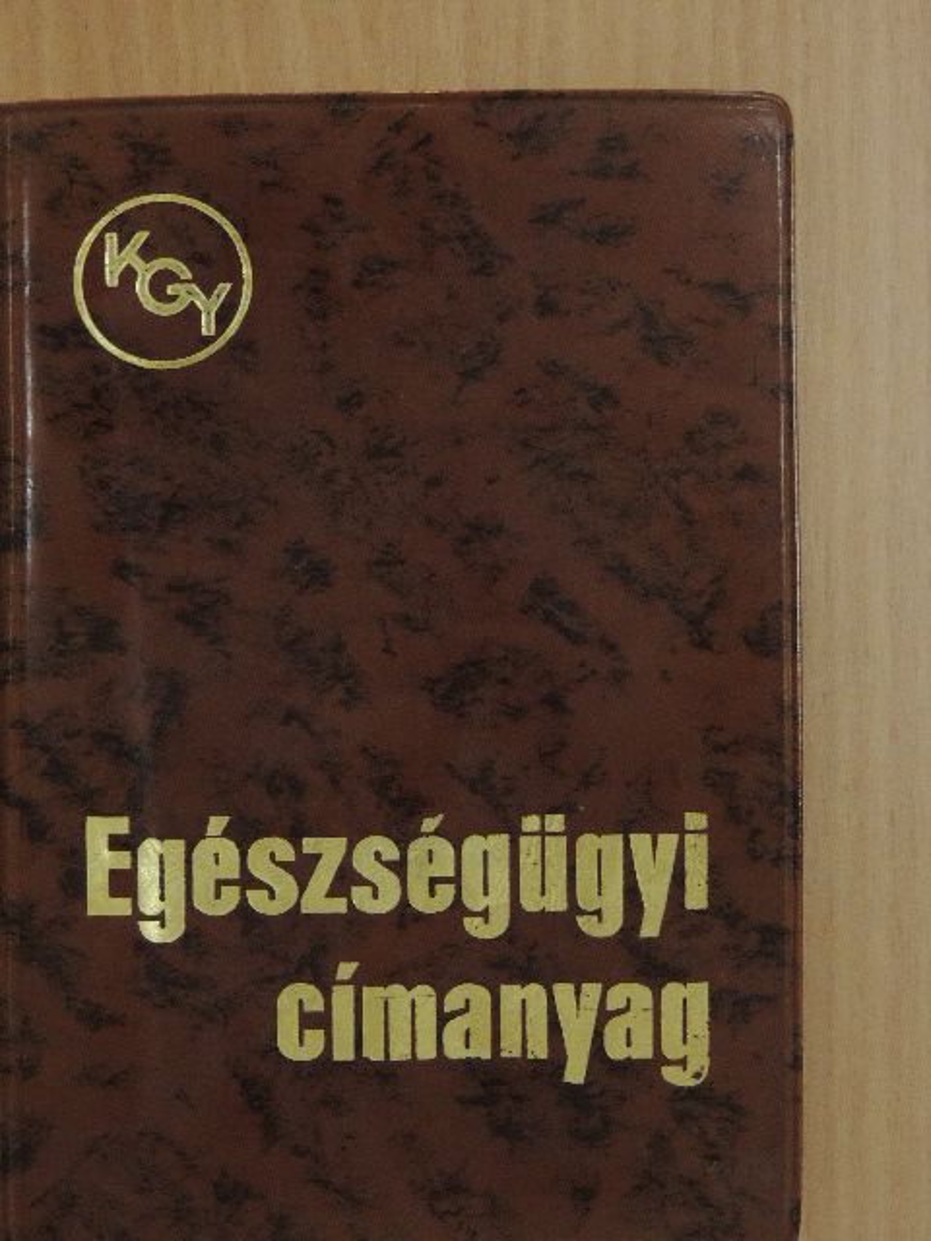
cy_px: 620
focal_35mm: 75
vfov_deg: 26.0
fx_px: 2690
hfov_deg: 19.6
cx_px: 466
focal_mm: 13.3
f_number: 3.9
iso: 1600
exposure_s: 1/100
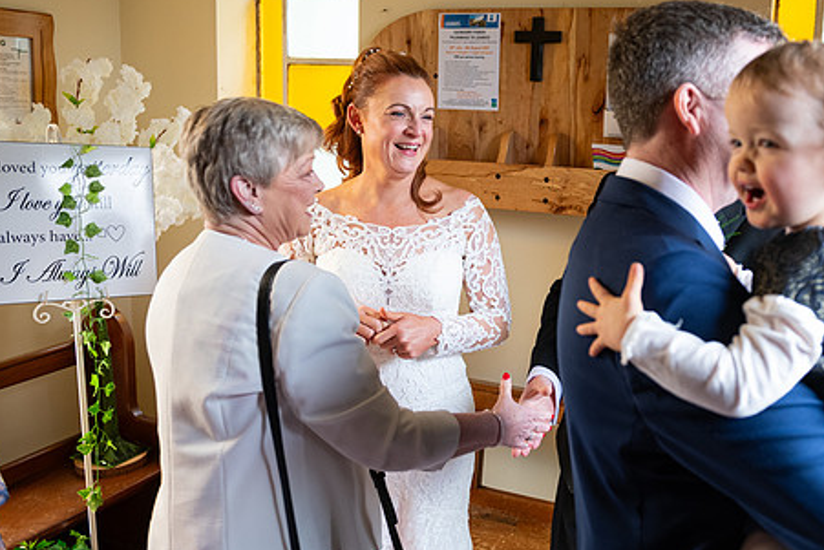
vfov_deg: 36.8
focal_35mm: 36
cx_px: 519
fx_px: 824
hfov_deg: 52.5
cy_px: 238
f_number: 3.5
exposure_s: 1/160
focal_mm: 28
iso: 800
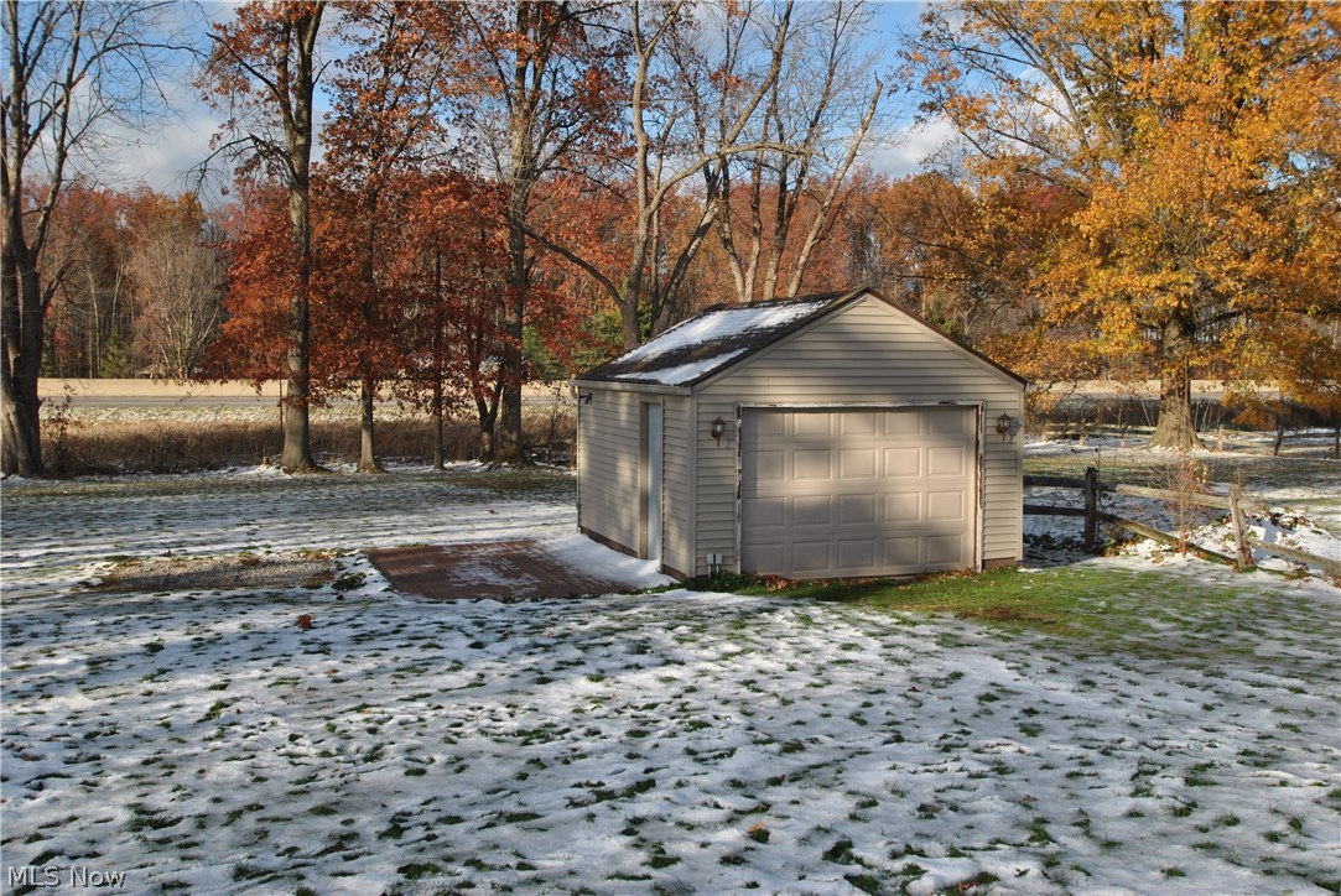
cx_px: 670
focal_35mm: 36
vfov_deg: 36.9
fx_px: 1342
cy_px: 448
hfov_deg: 53.1
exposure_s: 1/200
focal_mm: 24
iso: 100
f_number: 7.1
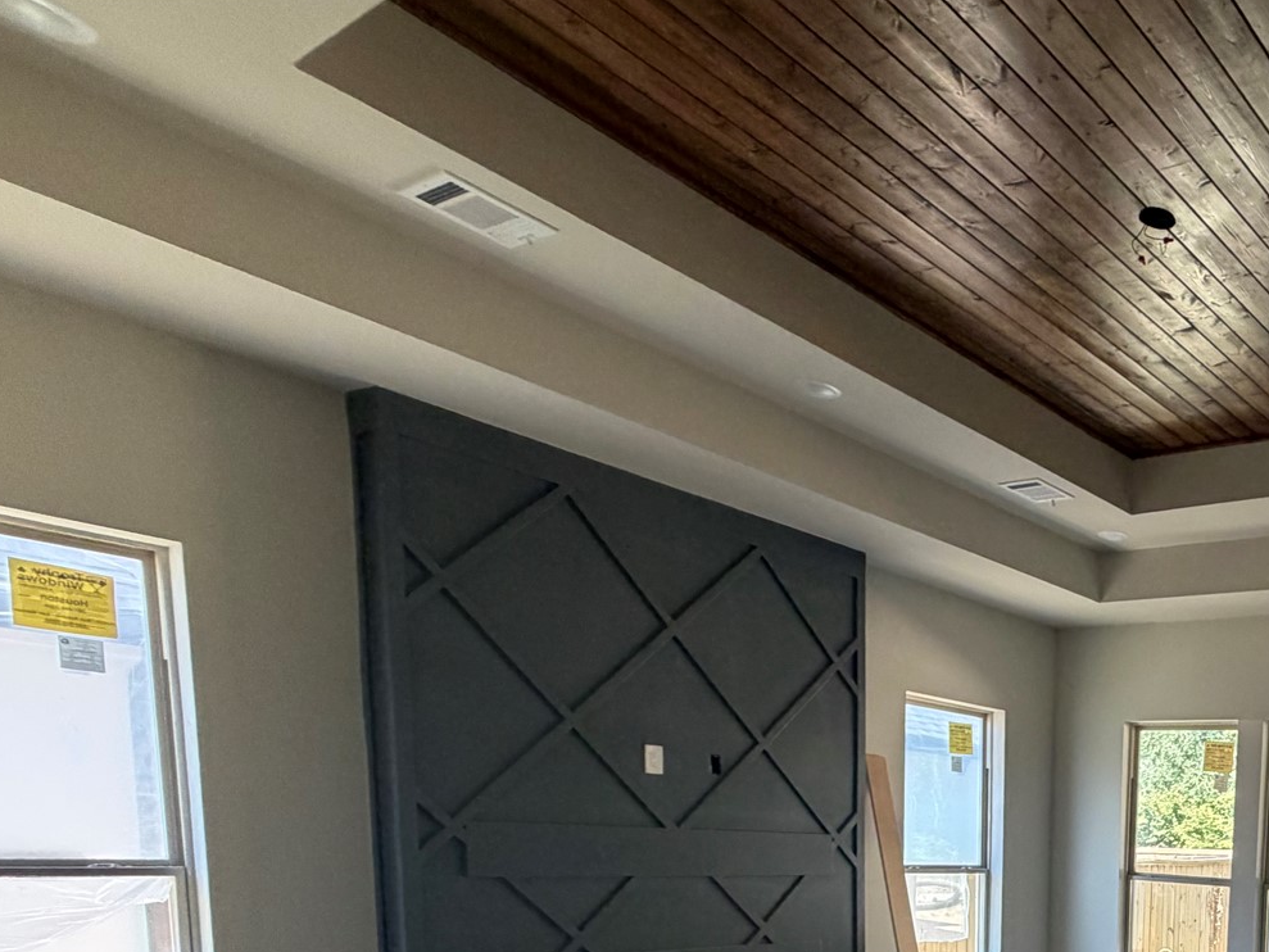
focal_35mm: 29
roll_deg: -2.0
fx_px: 1063
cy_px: 970
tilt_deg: -7.2
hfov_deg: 51.1
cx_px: 1236
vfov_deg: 41.4
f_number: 2.2
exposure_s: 1/121
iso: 250
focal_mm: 2.22
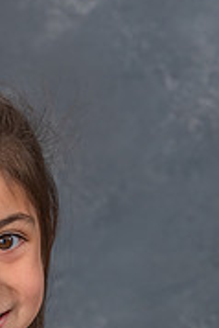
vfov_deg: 8.1
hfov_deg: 5.5
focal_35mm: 251
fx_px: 2286
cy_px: 358
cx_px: -47
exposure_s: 1/160
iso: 200
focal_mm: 62
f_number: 5.6
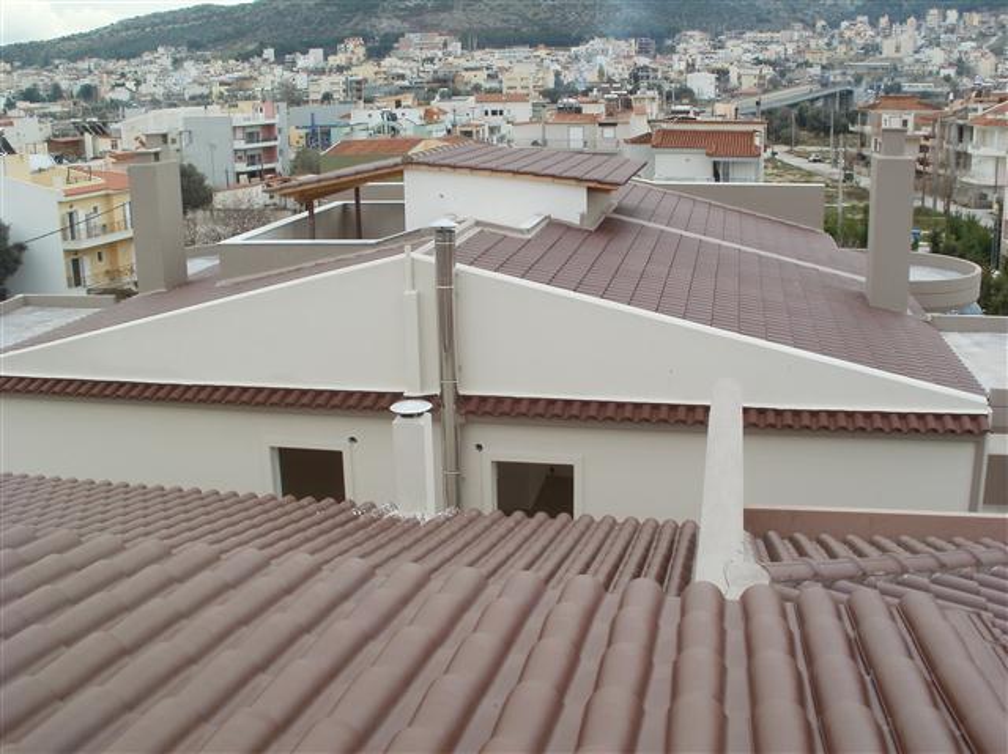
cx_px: 504
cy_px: 377
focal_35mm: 36
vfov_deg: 39.6
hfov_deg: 51.4
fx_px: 1048
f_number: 5.6
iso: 100
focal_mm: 6.3
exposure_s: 1/100
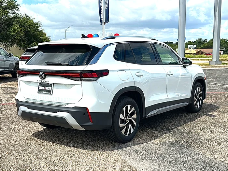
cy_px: 86
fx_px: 250
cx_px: 114
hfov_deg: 49.0
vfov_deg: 37.7
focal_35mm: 38
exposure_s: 1/6667
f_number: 1.78
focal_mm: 6.86
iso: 80
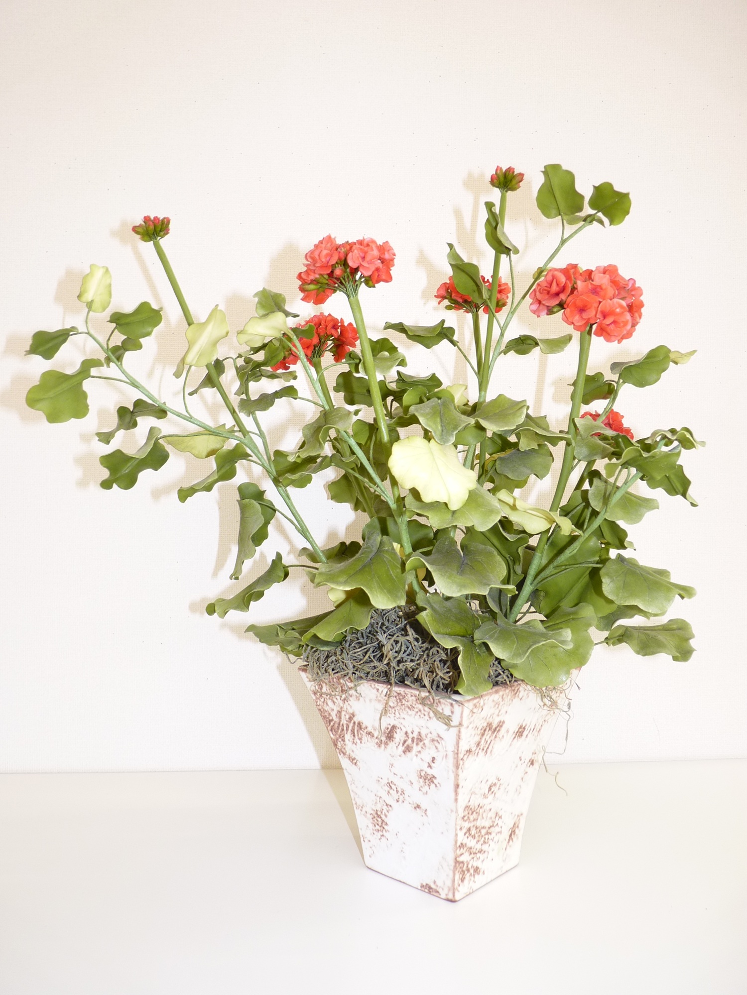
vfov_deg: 65.3
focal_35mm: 27
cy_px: 498
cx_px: 374
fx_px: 777
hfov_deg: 51.4
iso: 100
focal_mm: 4.8
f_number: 2.8
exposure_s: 1/13
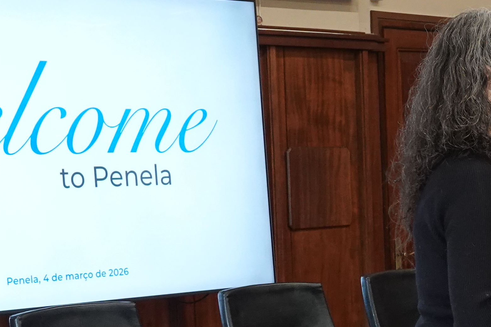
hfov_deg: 16.2
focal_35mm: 122
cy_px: 365
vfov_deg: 11.1
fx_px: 1664
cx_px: 576
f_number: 2.8
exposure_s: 1/30
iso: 800
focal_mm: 12.96
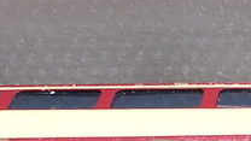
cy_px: 98
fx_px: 1058
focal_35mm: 159
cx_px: 348
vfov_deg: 7.6
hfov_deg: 13.0
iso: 100
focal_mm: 5.8
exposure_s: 1/4.5
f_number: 2.8
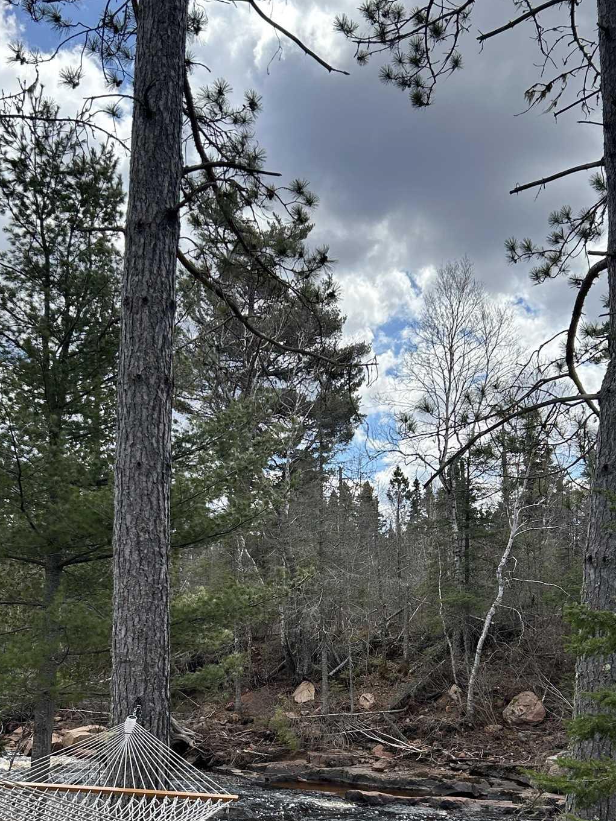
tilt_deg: +3.4
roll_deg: +0.3
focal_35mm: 44
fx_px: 1044
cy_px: 557
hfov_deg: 32.9
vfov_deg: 42.3
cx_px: 282
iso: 50
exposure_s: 1/2762
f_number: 1.5
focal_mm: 5.7
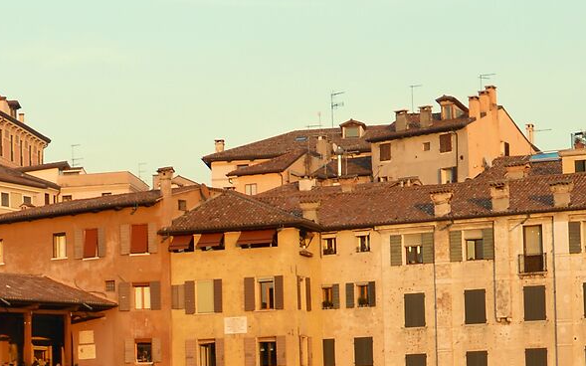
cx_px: 102
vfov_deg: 11.5
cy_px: 404
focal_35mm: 112
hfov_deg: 18.4
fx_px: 1789
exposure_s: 1/80
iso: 100
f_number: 5
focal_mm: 18
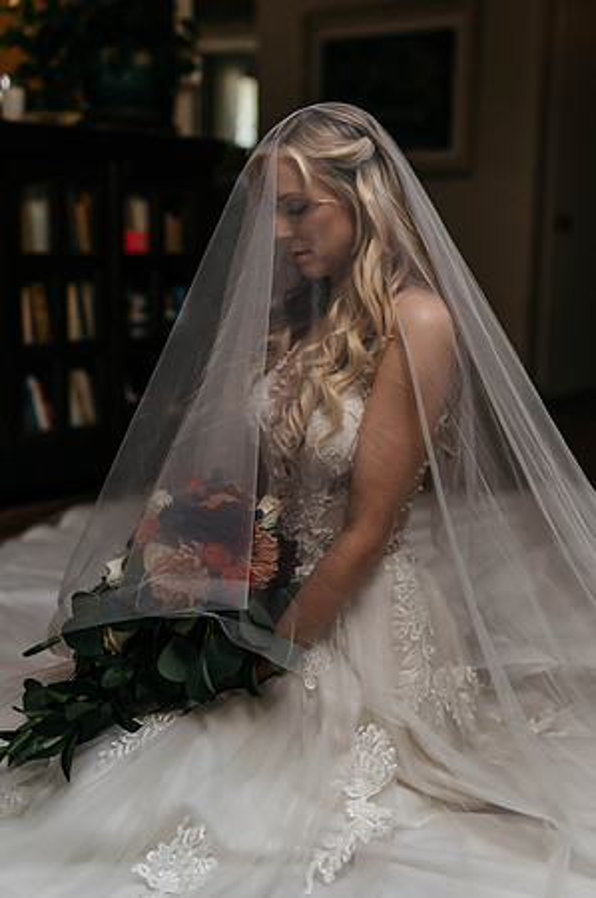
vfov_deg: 39.6
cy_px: 449
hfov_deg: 26.9
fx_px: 1244
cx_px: 298
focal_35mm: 50
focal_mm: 50
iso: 400
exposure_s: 1/640
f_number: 2
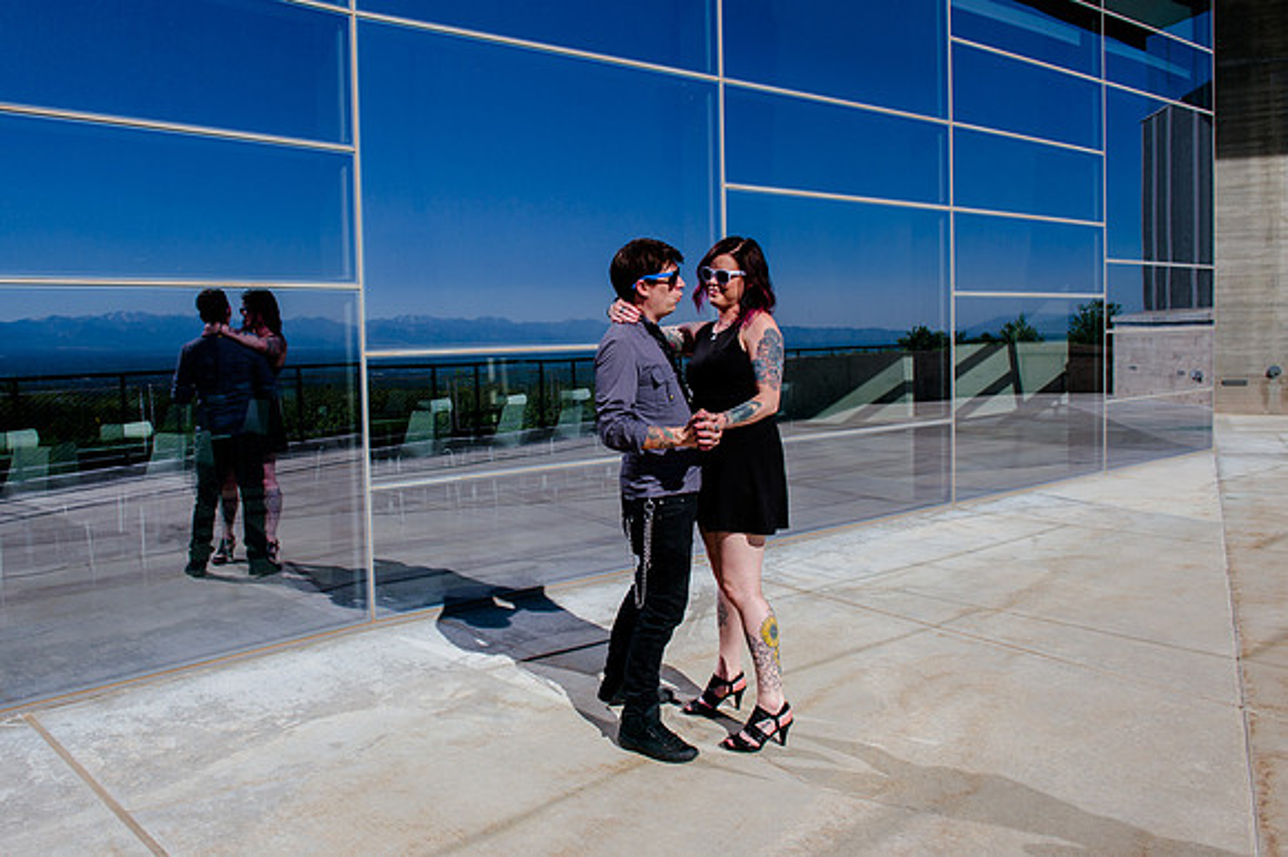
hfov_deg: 67.6
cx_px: 569
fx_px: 958
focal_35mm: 27
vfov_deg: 48.1
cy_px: 379
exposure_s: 1/640
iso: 200
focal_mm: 24
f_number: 7.1
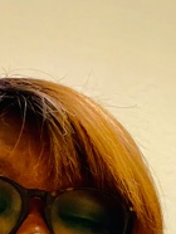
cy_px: 257
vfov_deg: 18.3
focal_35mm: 103
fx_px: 697
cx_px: 151
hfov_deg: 14.3
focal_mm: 2.71
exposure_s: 1/60
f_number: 2.2
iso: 320
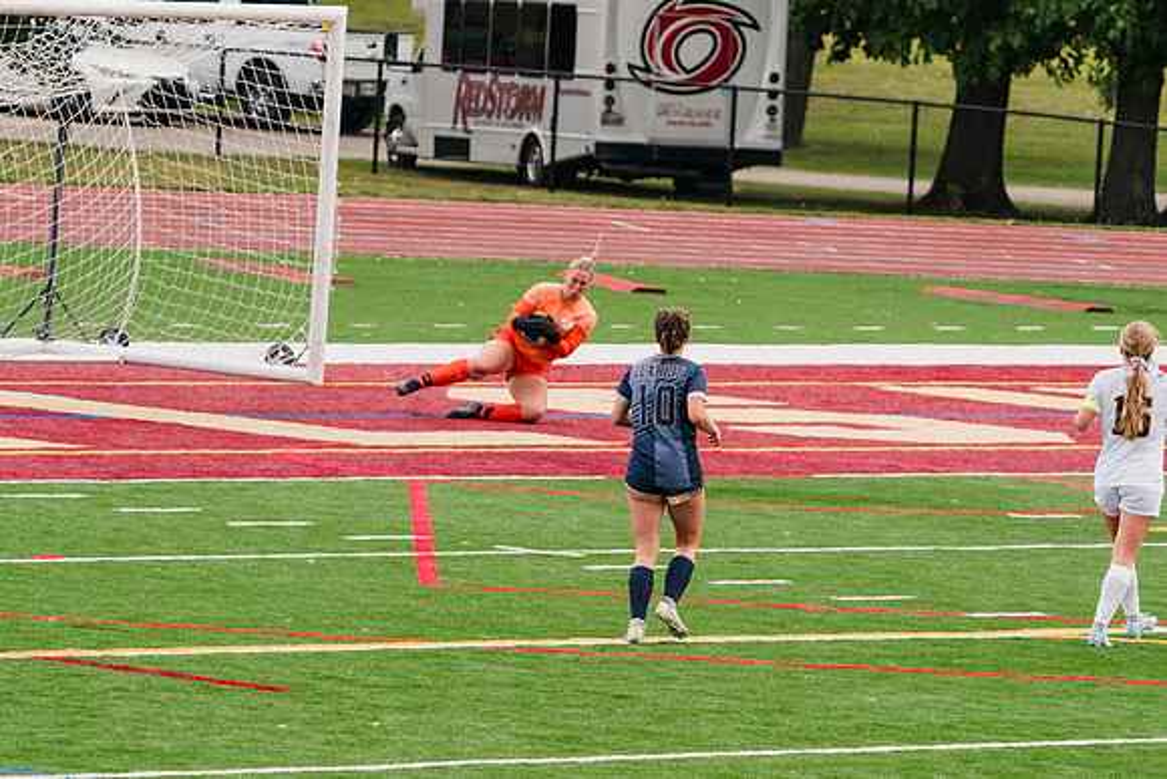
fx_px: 11226
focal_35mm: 346
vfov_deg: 4.0
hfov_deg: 6.0
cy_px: 391
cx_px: 649
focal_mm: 200
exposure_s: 1/1600
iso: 800
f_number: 5.6
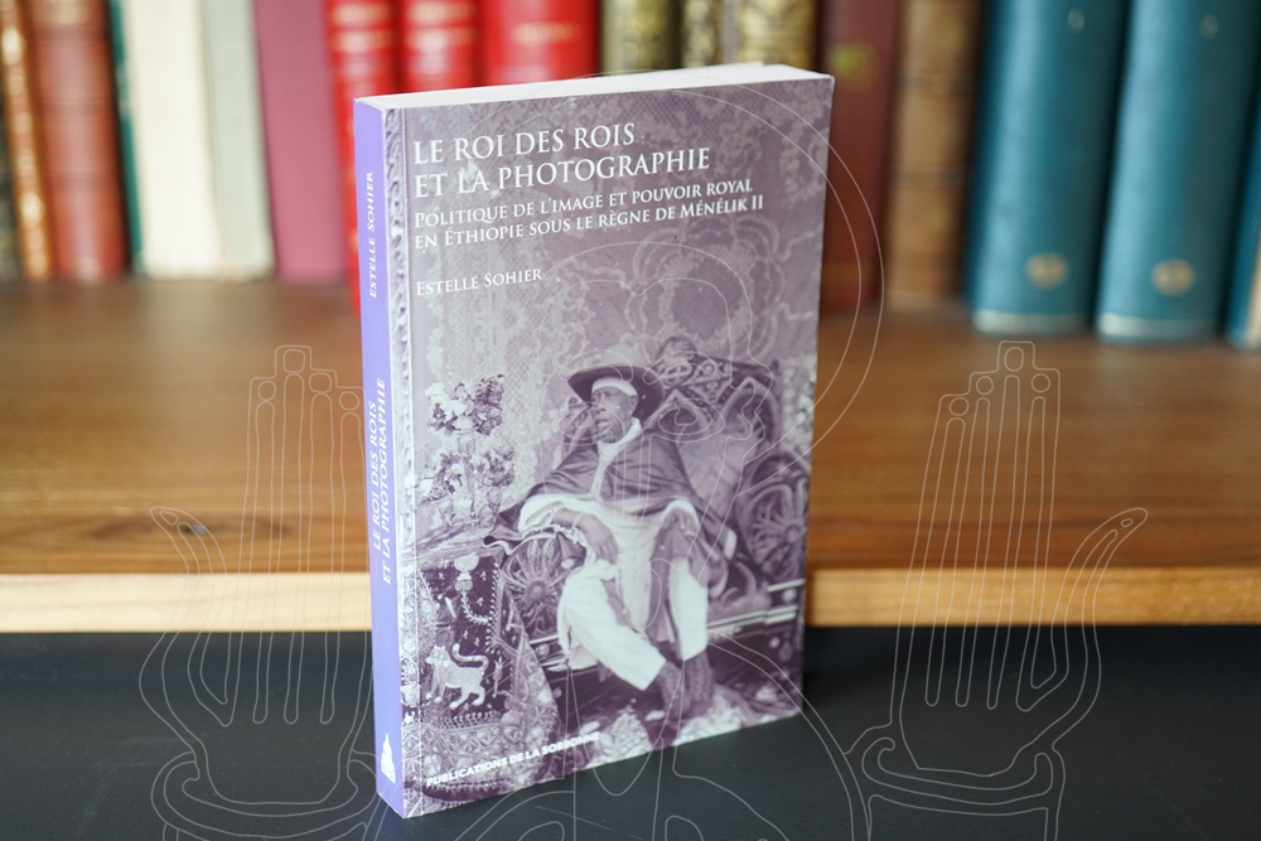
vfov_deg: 27.0
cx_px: 630
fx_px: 1752
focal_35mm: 50
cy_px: 420
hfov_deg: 39.6
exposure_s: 1/160
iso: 1600
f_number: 2.8
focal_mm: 50
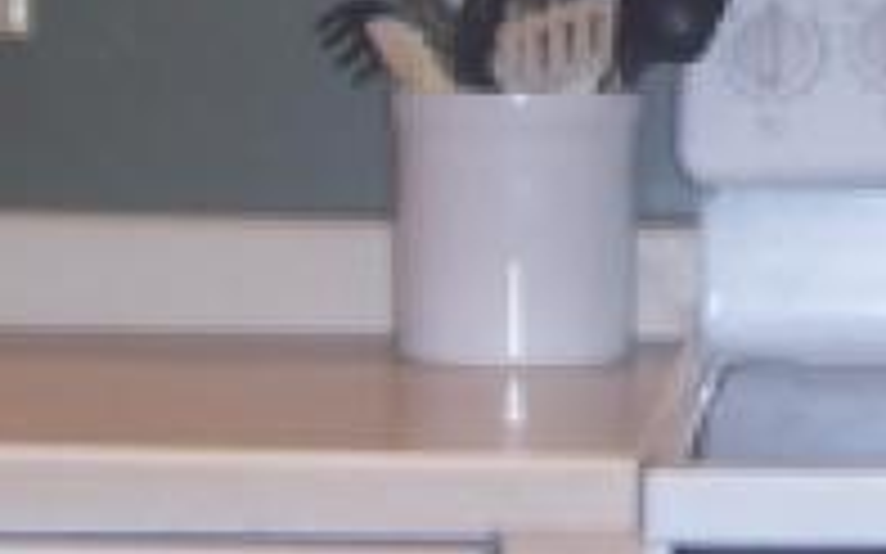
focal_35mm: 198
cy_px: -191
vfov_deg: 6.6
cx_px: 962
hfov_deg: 10.5
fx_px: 4780
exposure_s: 1/60
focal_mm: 6
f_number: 3
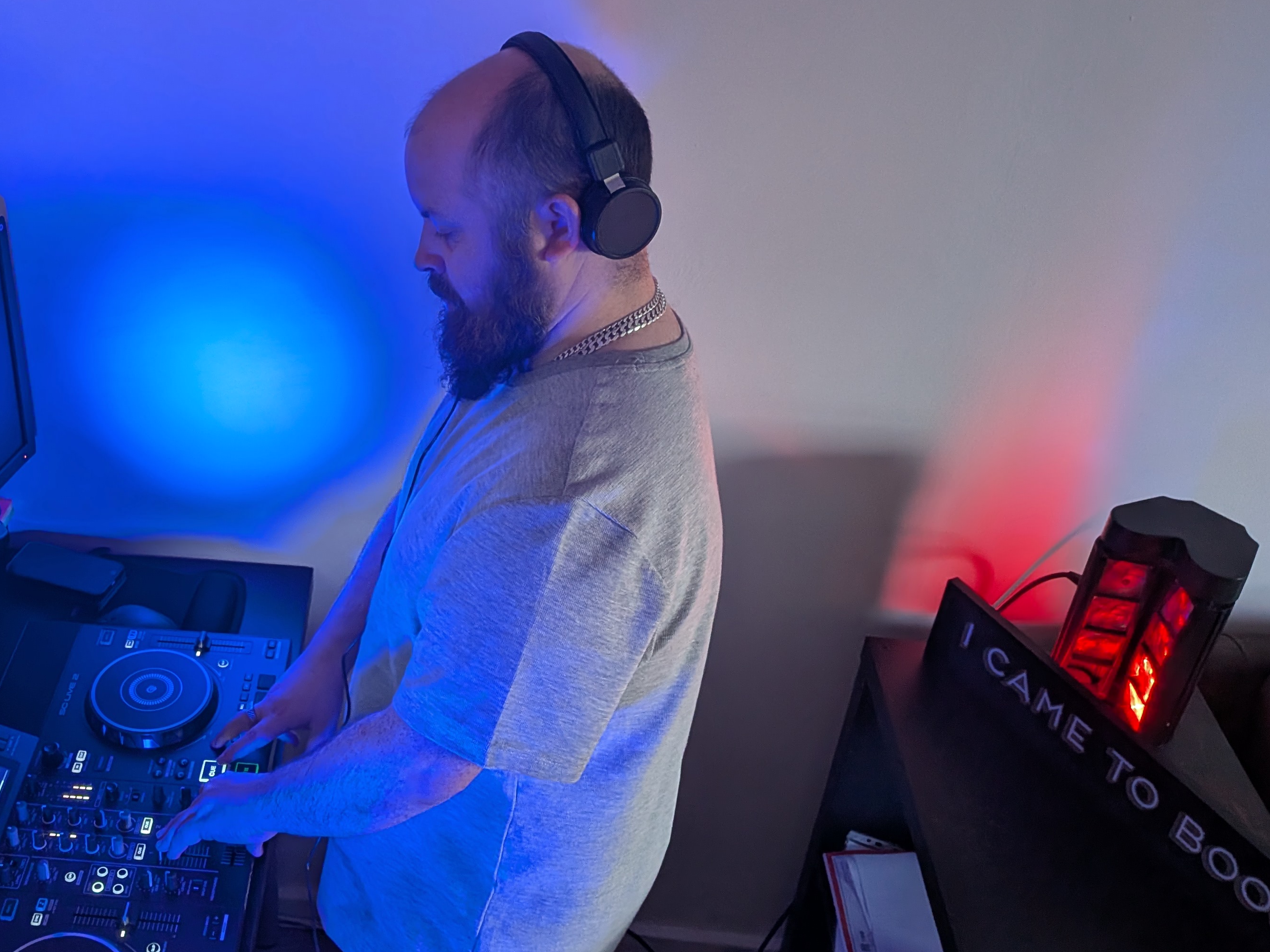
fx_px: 1321
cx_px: 376
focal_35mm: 36
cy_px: 437
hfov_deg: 50.0
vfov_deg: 39.6
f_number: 1.7
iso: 185
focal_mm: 4.53
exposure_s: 1/100
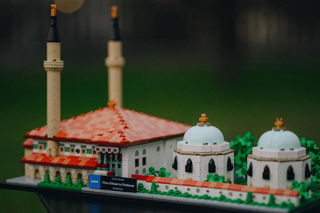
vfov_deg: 13.7
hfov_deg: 20.4
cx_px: 160
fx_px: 888
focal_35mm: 100
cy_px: 99
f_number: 1.8
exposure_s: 1/400
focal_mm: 85
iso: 1000
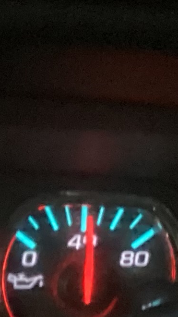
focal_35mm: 167
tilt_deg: -27.4
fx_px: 1402
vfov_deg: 12.3
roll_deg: -3.9
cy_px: 456
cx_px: -147
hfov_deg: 7.1
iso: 800
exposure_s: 1/17
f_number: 2.4
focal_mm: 3.3
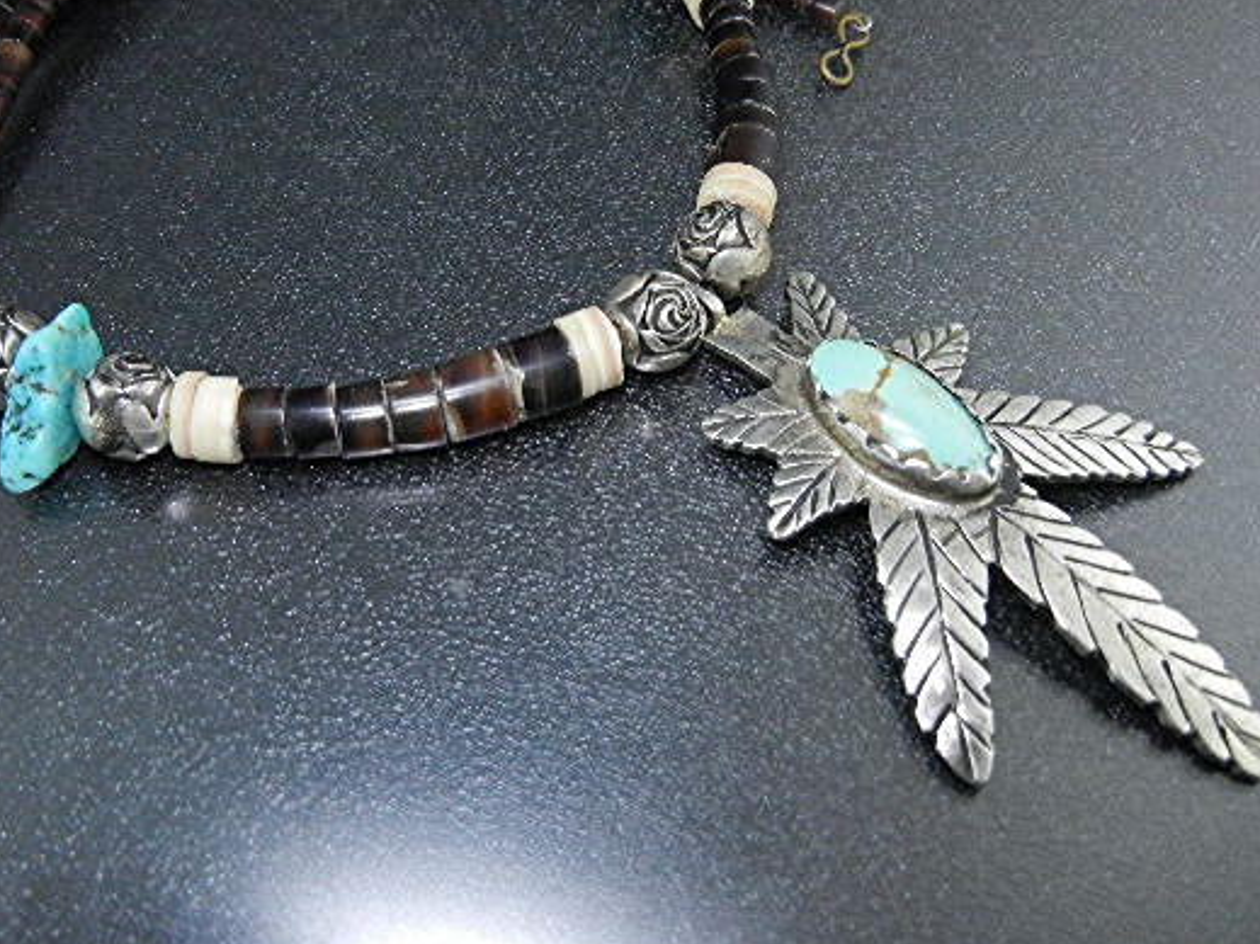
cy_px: 369
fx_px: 1346
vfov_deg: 38.5
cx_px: 563
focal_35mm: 37
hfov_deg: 50.1
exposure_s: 1/30
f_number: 7
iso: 800
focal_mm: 5.4
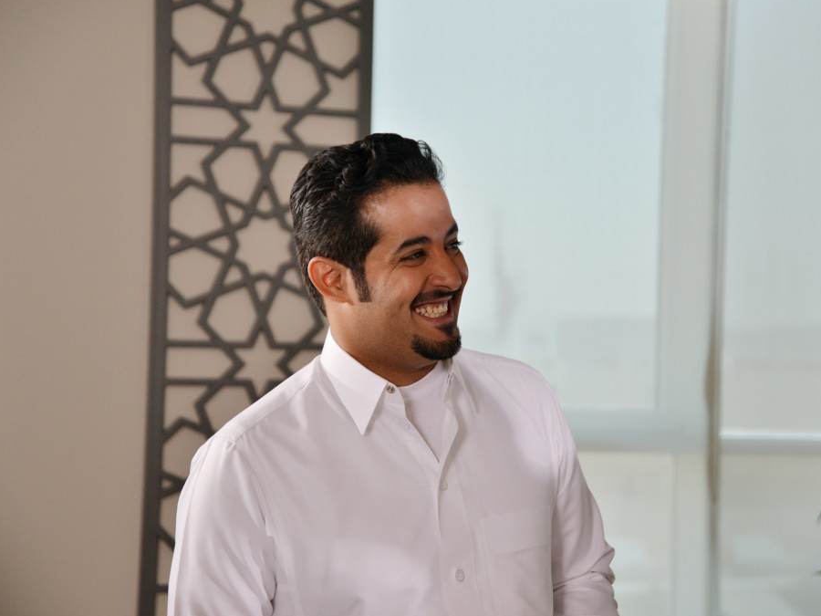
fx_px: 2206
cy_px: 306
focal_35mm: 93
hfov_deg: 21.1
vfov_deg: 15.9
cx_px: 419
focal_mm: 85
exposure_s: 1/250
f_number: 4.5
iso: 800
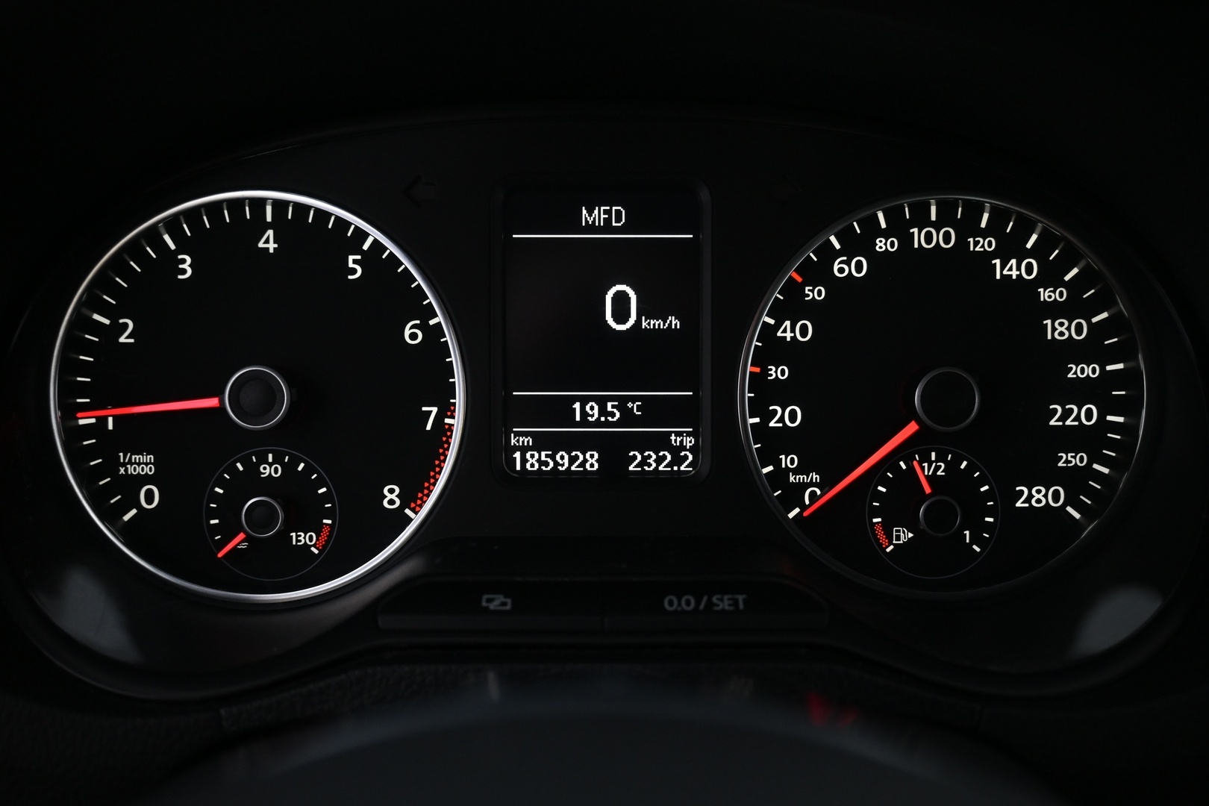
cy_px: 403
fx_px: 1083
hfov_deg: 58.3
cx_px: 604
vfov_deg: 40.8
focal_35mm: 32
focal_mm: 21.5
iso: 1100
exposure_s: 1/30
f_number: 4
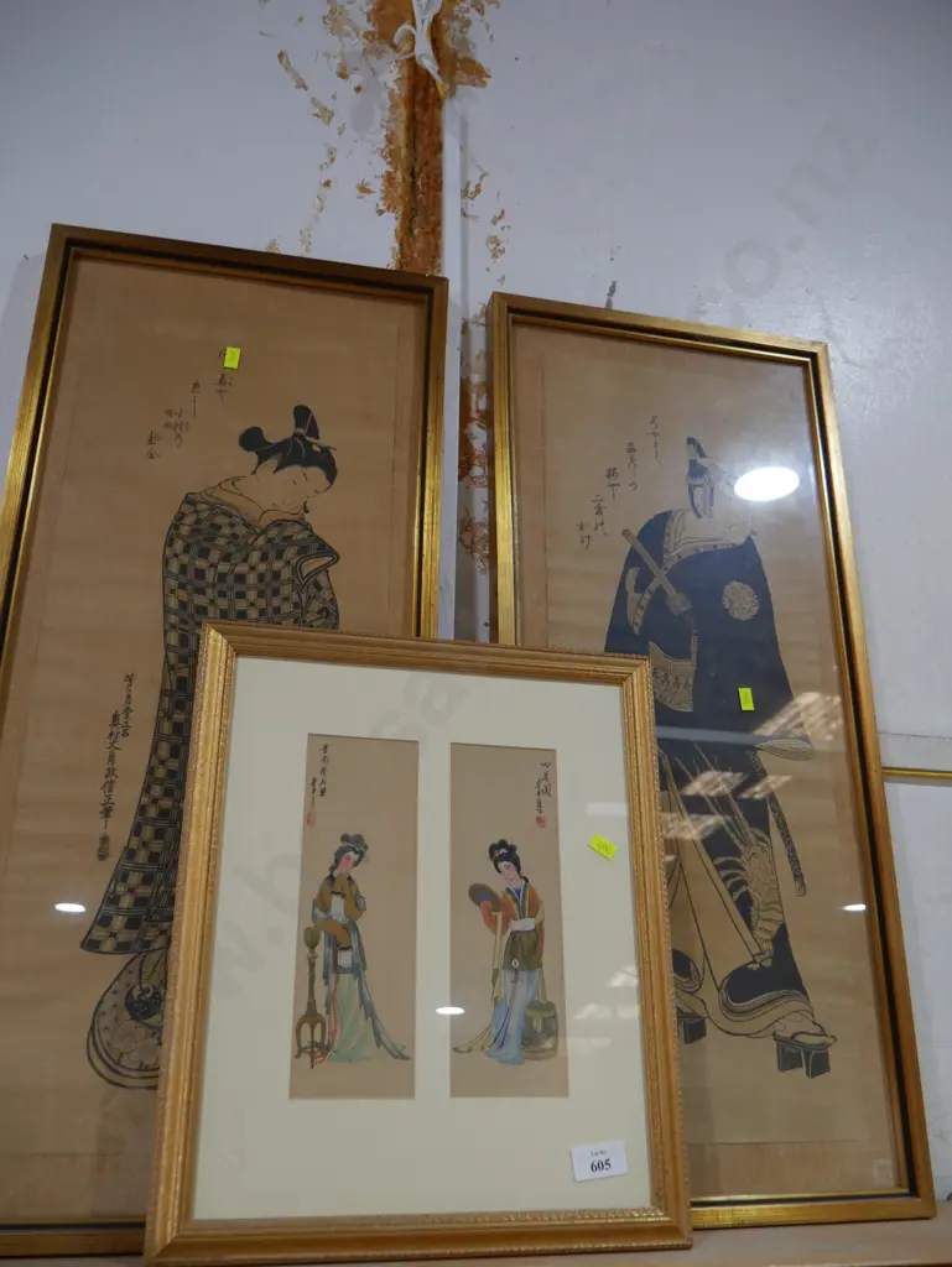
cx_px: 476
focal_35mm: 30
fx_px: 1099
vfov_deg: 59.9
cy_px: 634
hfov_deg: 46.8
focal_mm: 15
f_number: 3.6
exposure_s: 1/60
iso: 320
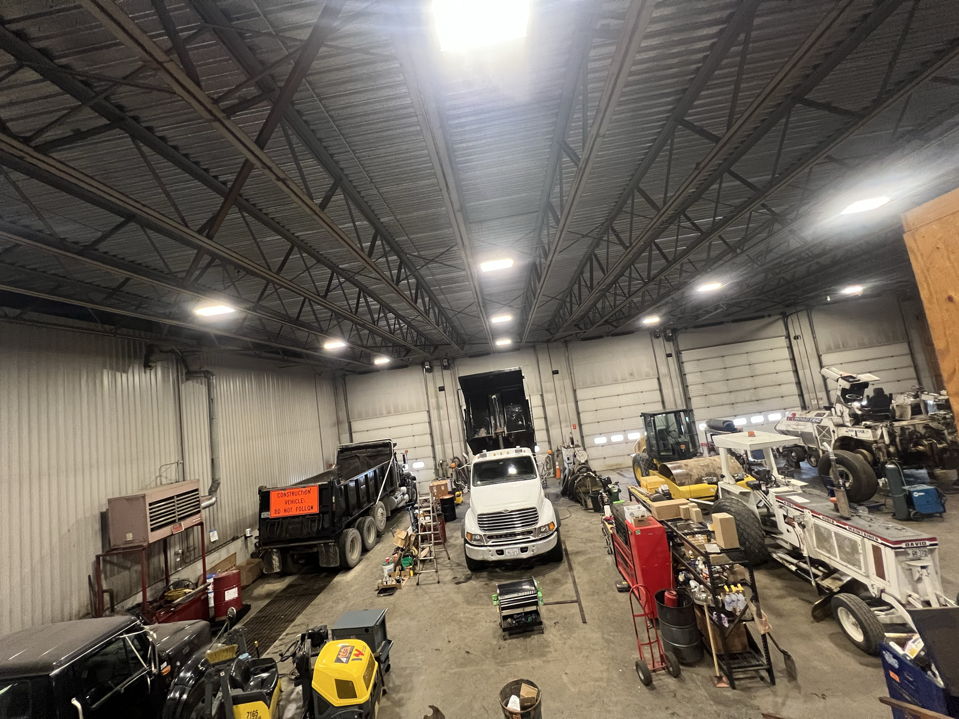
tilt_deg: +6.9
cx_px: 480
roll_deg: +8.8
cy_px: 360
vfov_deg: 89.9
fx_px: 360
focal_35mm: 13
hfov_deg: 106.2
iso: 500
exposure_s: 1/60
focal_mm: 1.57
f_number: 1.8
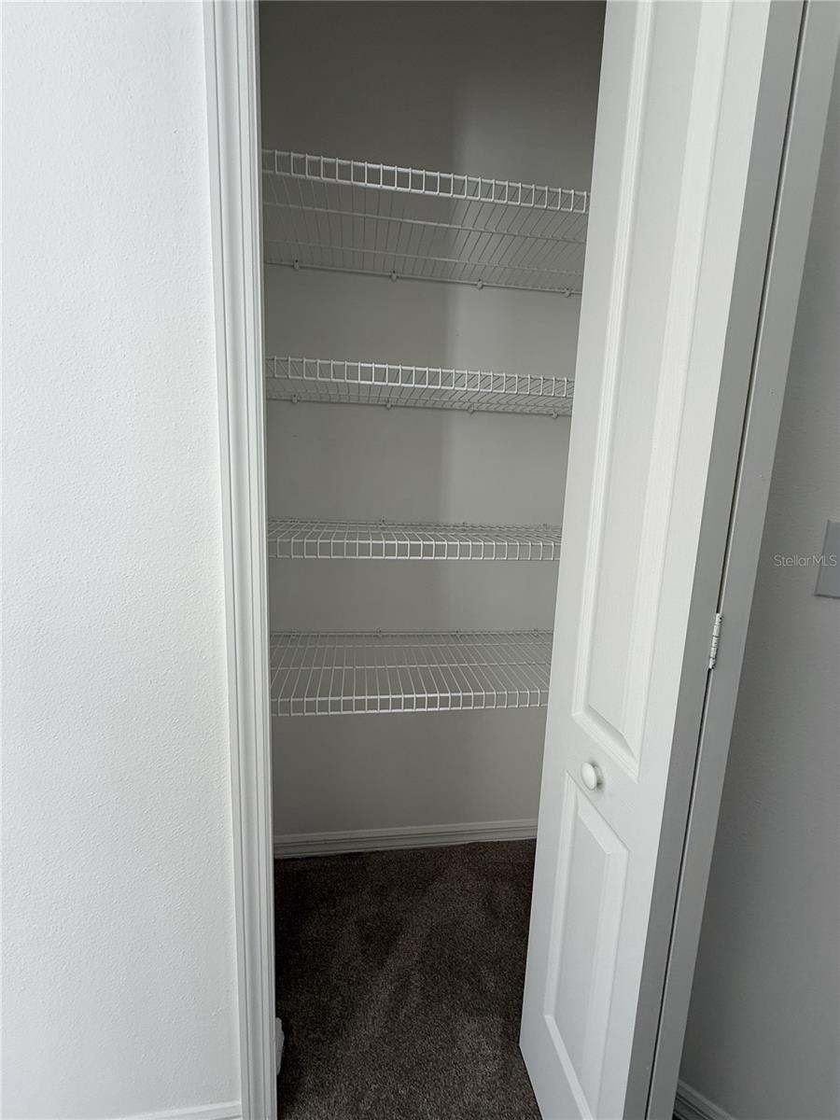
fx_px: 453
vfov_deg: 102.1
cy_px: 560
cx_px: 420
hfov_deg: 85.7
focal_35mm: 14
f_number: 2.2
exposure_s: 1/99
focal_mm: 2.22
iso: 80
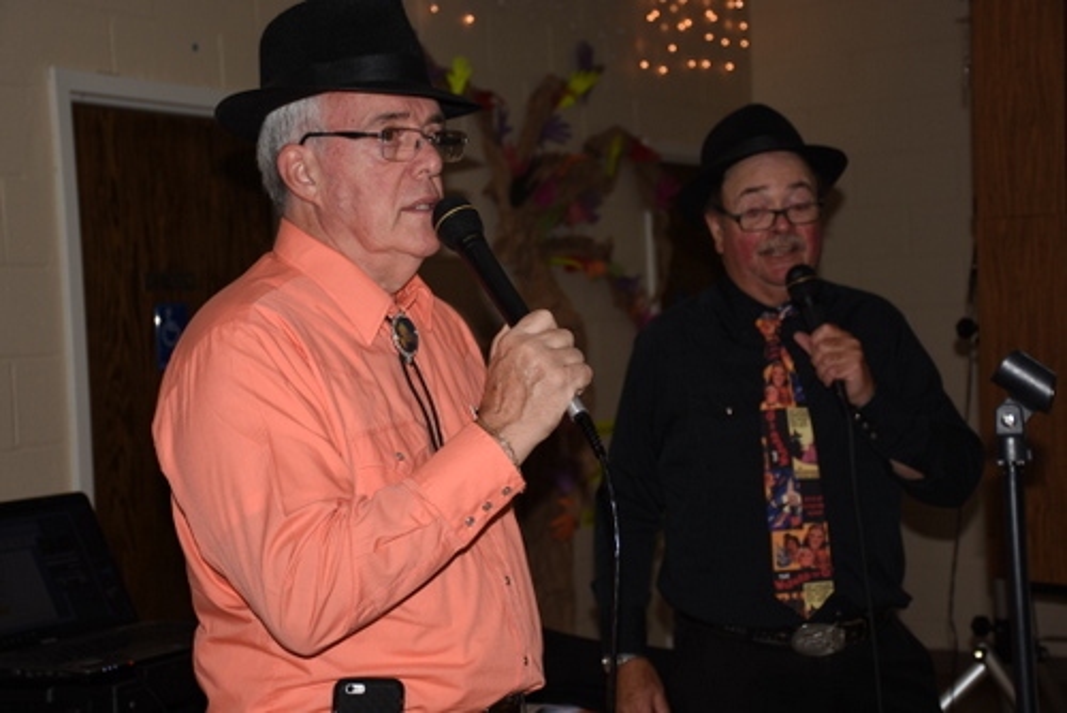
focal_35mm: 72
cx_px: 534
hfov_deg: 28.1
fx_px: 2135
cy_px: 356
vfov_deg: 19.0
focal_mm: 48
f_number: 4.5
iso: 100
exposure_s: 1/60
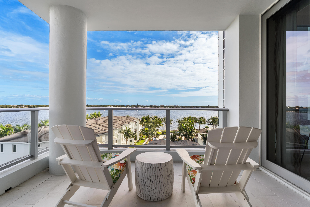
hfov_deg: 89.4
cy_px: 104
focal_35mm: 18
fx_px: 157
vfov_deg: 66.8
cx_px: 155
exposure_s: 1/400
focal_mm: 18.2
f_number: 9
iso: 400
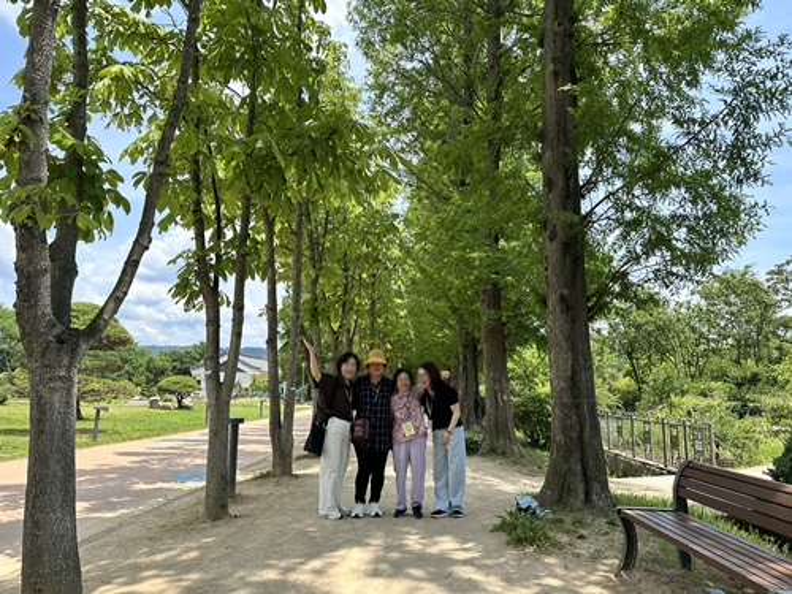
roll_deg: -1.4
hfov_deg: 71.6
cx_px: 396
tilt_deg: +9.5
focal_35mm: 24
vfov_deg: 56.8
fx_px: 549
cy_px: 297
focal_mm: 6.86
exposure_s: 1/1517
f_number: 1.78
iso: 80
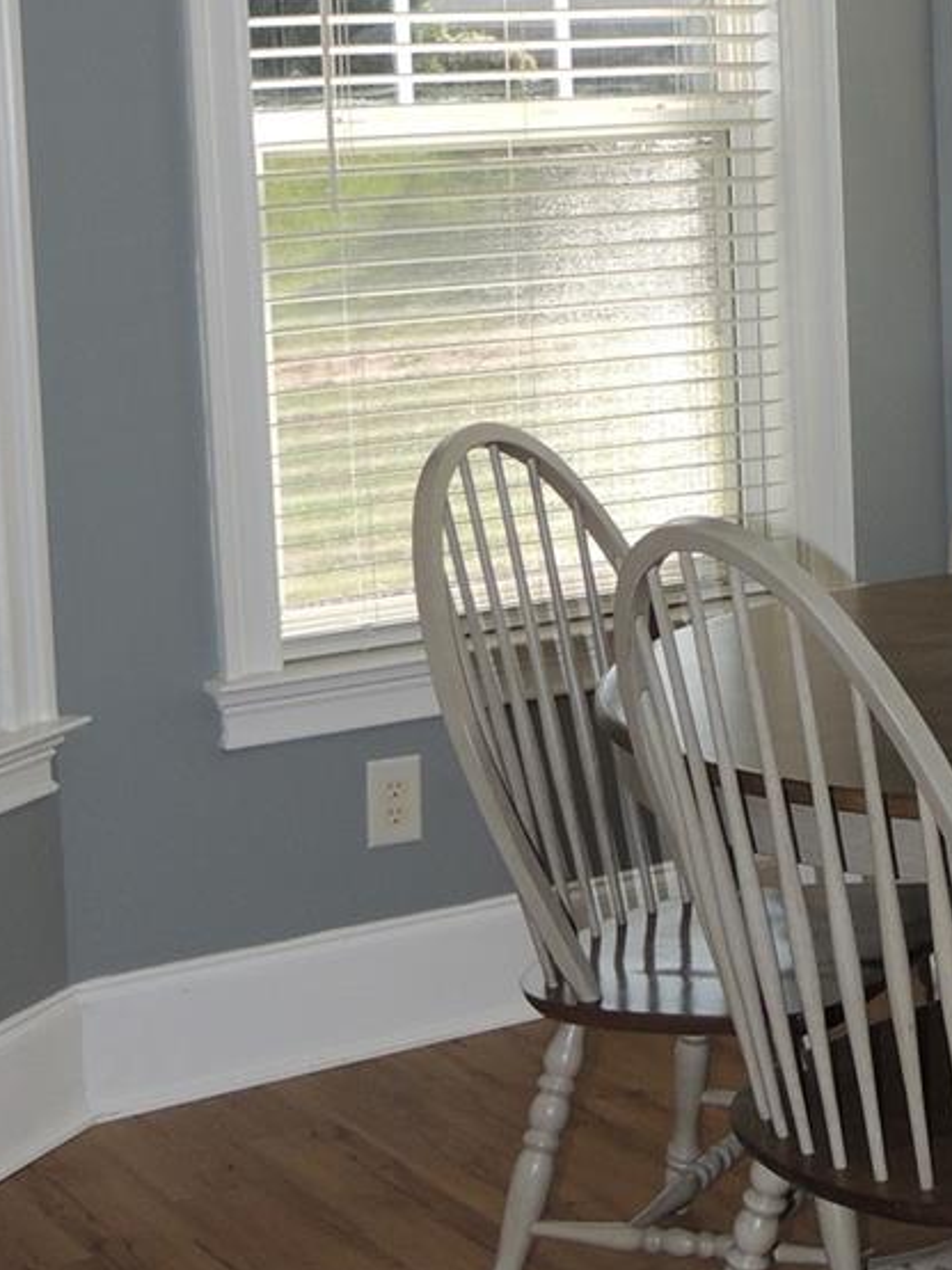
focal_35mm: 83
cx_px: 979
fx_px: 3045
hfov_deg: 17.3
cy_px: 341
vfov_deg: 23.4
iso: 100
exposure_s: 1/320
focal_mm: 5.3
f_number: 3.1
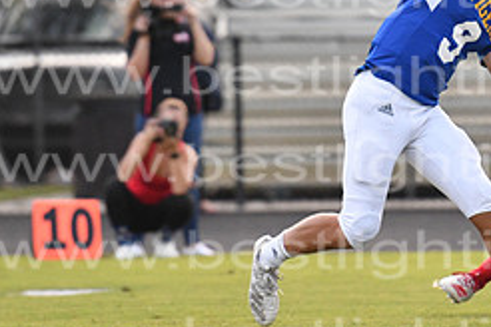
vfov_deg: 1.9
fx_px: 9656
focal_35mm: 708
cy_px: 37
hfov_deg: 2.9
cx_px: 447
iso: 1600
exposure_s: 1/1000
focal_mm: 200
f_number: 3.2
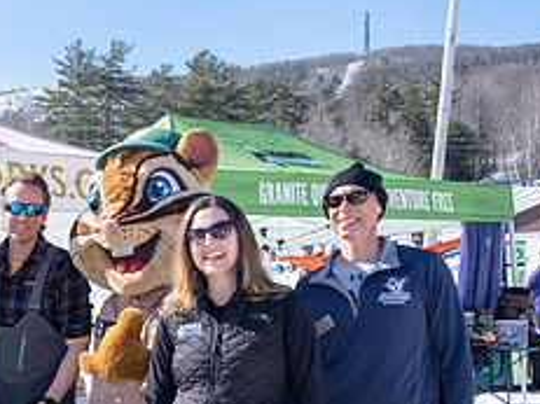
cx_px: -21
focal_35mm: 58
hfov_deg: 30.5
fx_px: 904
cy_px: 386
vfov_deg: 24.3
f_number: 5
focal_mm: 16
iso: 320
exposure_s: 1/1000
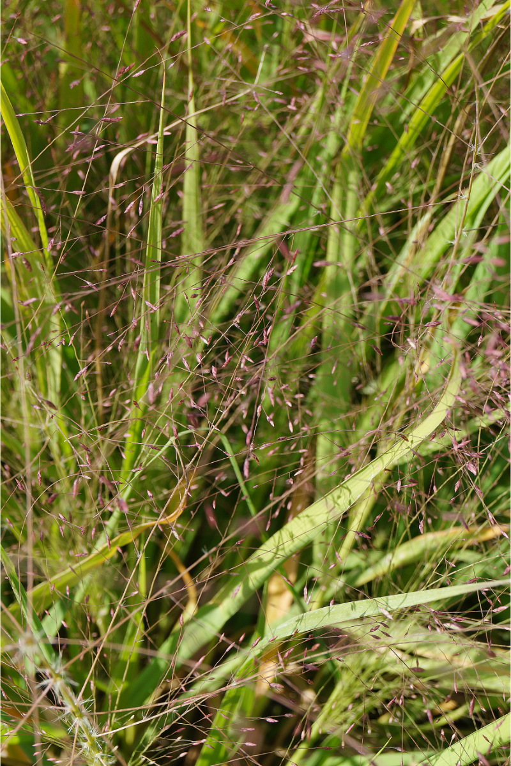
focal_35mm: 75
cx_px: 256
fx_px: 1597
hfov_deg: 18.2
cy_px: 383
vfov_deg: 27.0
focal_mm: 50
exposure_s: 1/125
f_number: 9
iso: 100
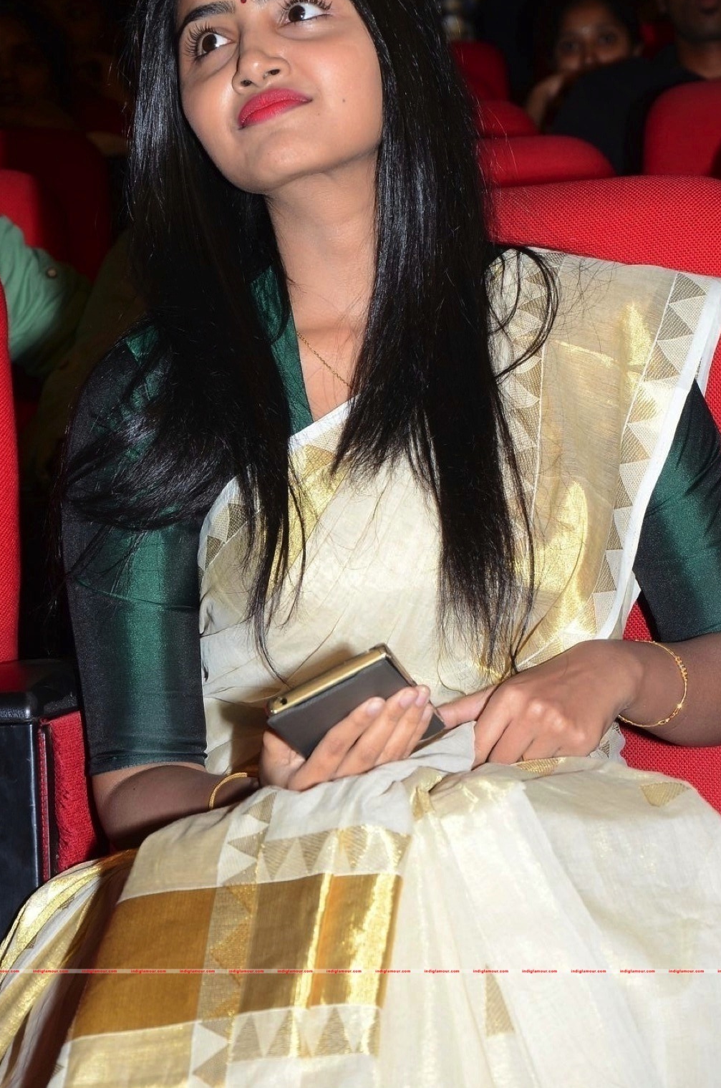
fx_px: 3558
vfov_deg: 17.4
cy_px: 460
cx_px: 344
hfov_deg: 11.6
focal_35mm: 118
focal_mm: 66
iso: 500
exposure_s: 1/125
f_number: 6.3
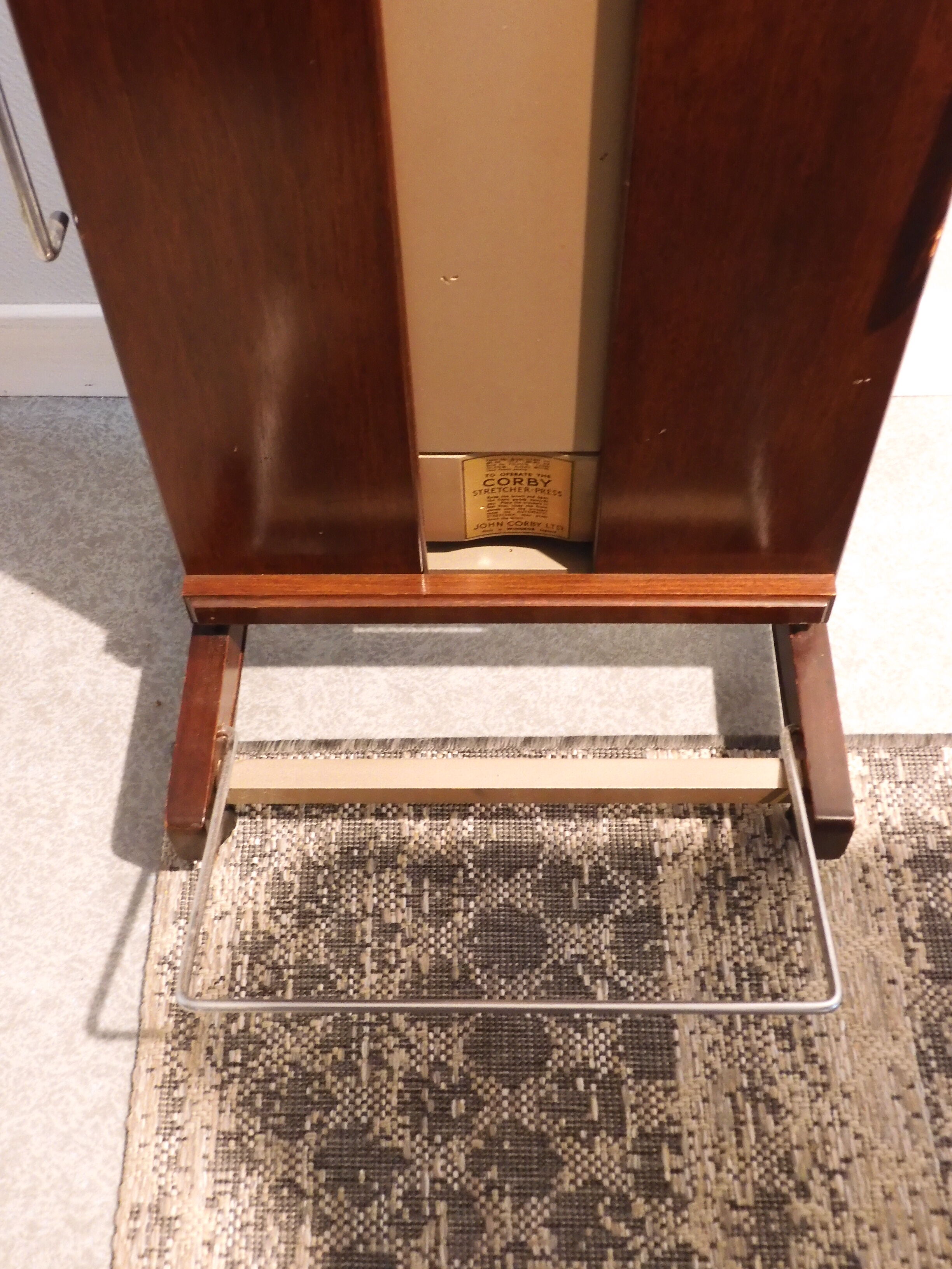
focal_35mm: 38
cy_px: 634
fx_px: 1393
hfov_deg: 37.7
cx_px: 476
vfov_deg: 49.0
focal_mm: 6.8
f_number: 4
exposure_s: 1/4
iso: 800
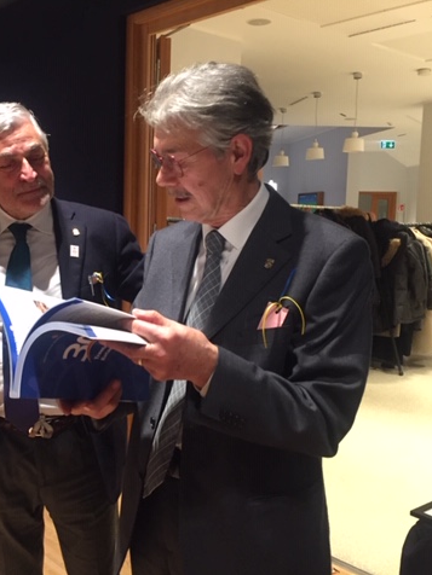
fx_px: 649
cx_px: 129
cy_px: 289
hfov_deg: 36.3
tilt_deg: -6.0
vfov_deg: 47.9
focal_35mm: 39
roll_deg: -1.2
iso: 250
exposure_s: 1/33
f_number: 2.2
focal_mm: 4.15
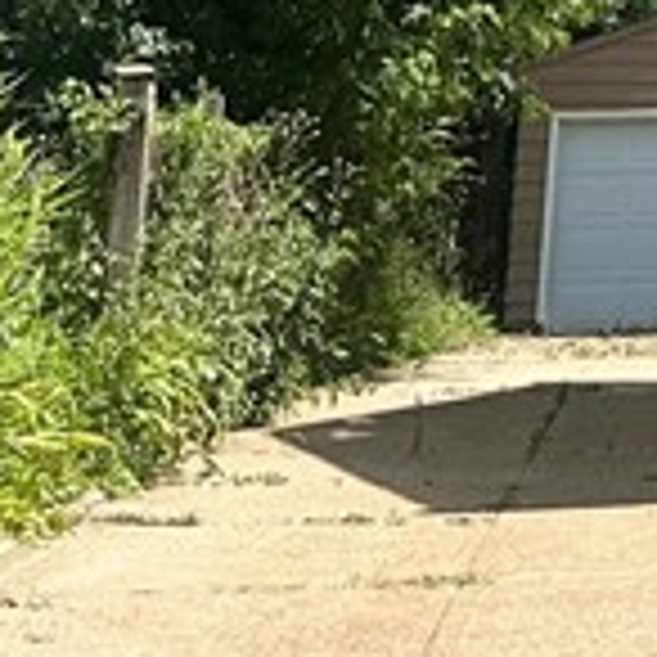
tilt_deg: +13.1
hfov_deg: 9.6
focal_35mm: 149
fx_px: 3199
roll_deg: +0.7
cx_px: 1854
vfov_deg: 10.9
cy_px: -562
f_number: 1.78
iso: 80
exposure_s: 1/3861
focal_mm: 6.86
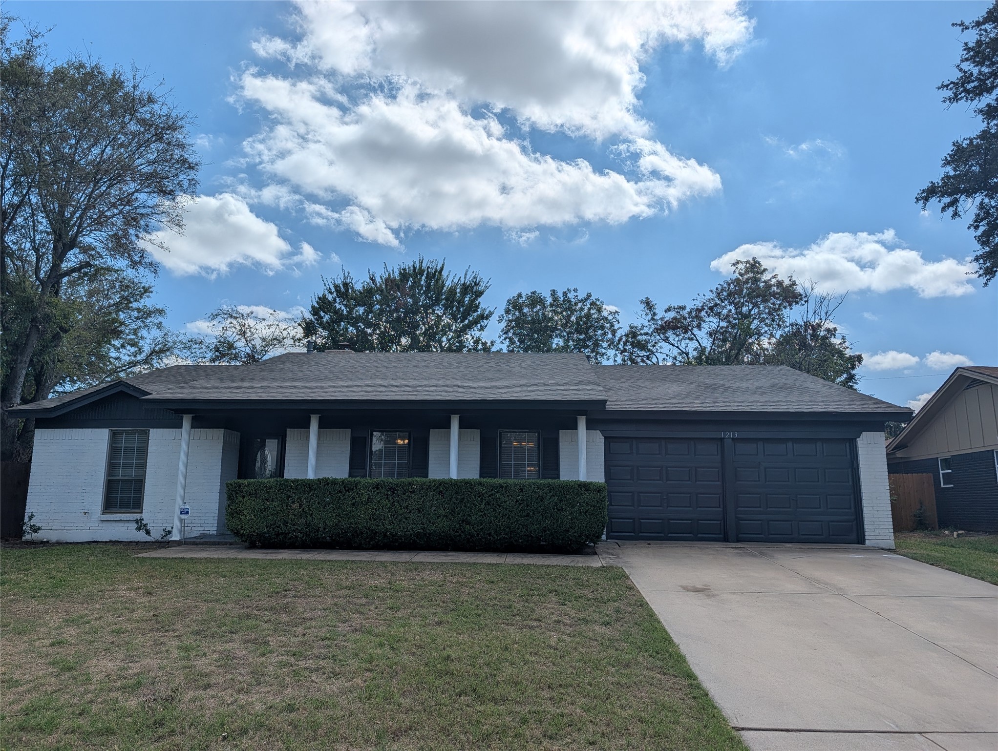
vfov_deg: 56.9
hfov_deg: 71.5
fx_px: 693
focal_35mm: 24
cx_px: 499
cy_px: 376
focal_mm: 6.9
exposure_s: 1/4149
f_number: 1.68
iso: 20
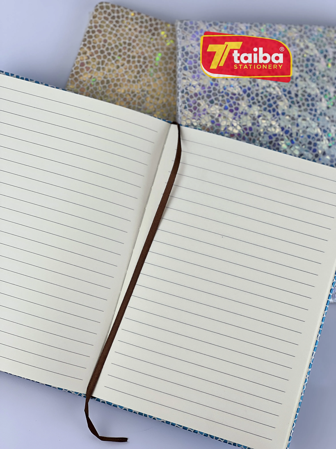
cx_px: 168
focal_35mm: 77
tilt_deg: -80.7
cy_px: 224
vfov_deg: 25.3
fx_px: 997
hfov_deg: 19.1
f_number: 2.8
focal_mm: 9
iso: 32
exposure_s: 1/404
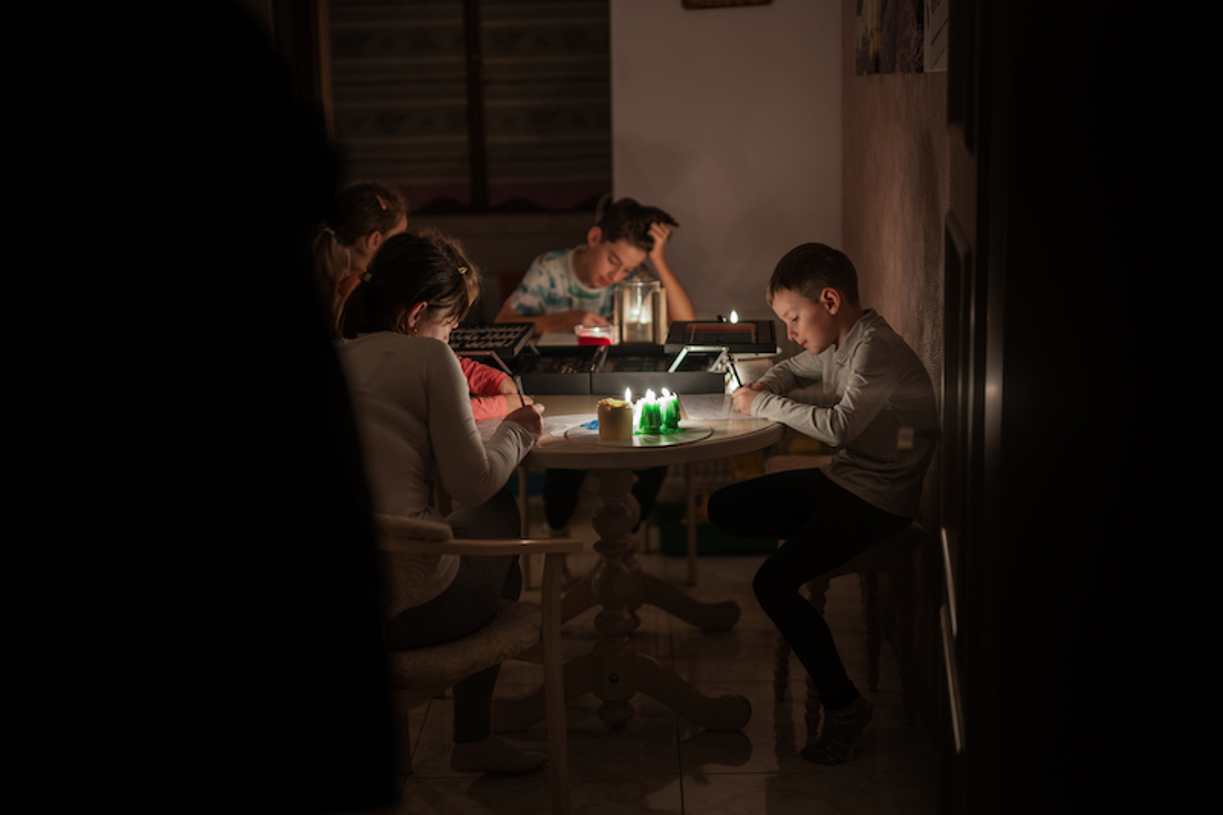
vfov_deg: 27.0
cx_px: 612
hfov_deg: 39.6
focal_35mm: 50
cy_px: 408
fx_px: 1698
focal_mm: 50
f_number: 1.2
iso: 500
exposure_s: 1/25
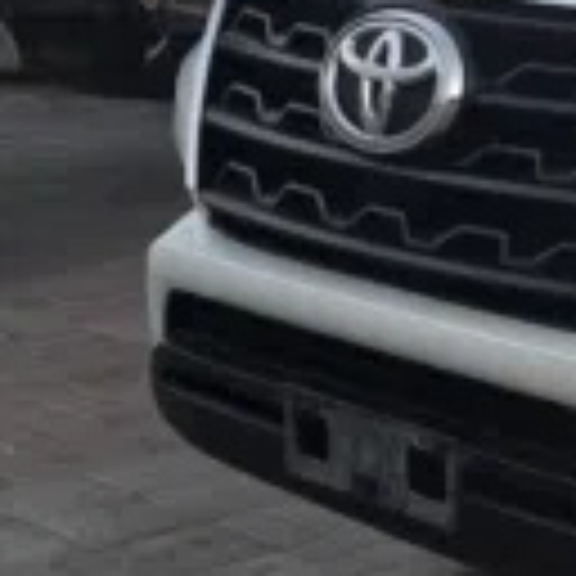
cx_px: 1040
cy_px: 256
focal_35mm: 102
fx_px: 1920
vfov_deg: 17.1
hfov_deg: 14.9
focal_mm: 6.3
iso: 125
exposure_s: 1/100
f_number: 1.7
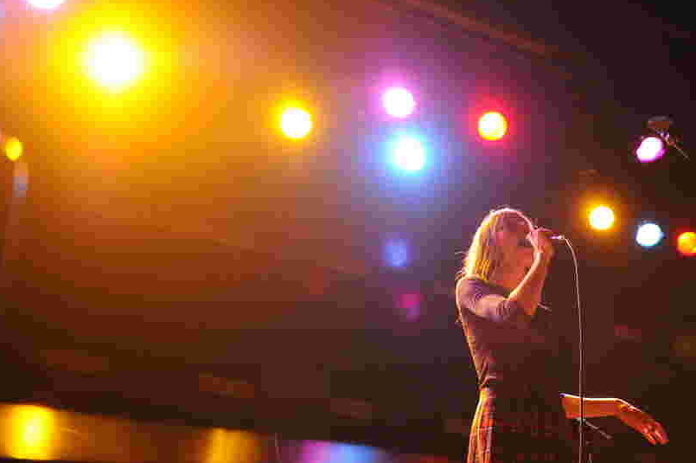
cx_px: 401
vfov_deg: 25.4
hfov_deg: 37.5
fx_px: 1024
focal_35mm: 53
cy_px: 200
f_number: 2.8
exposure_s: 1/125
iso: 6400
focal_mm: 45
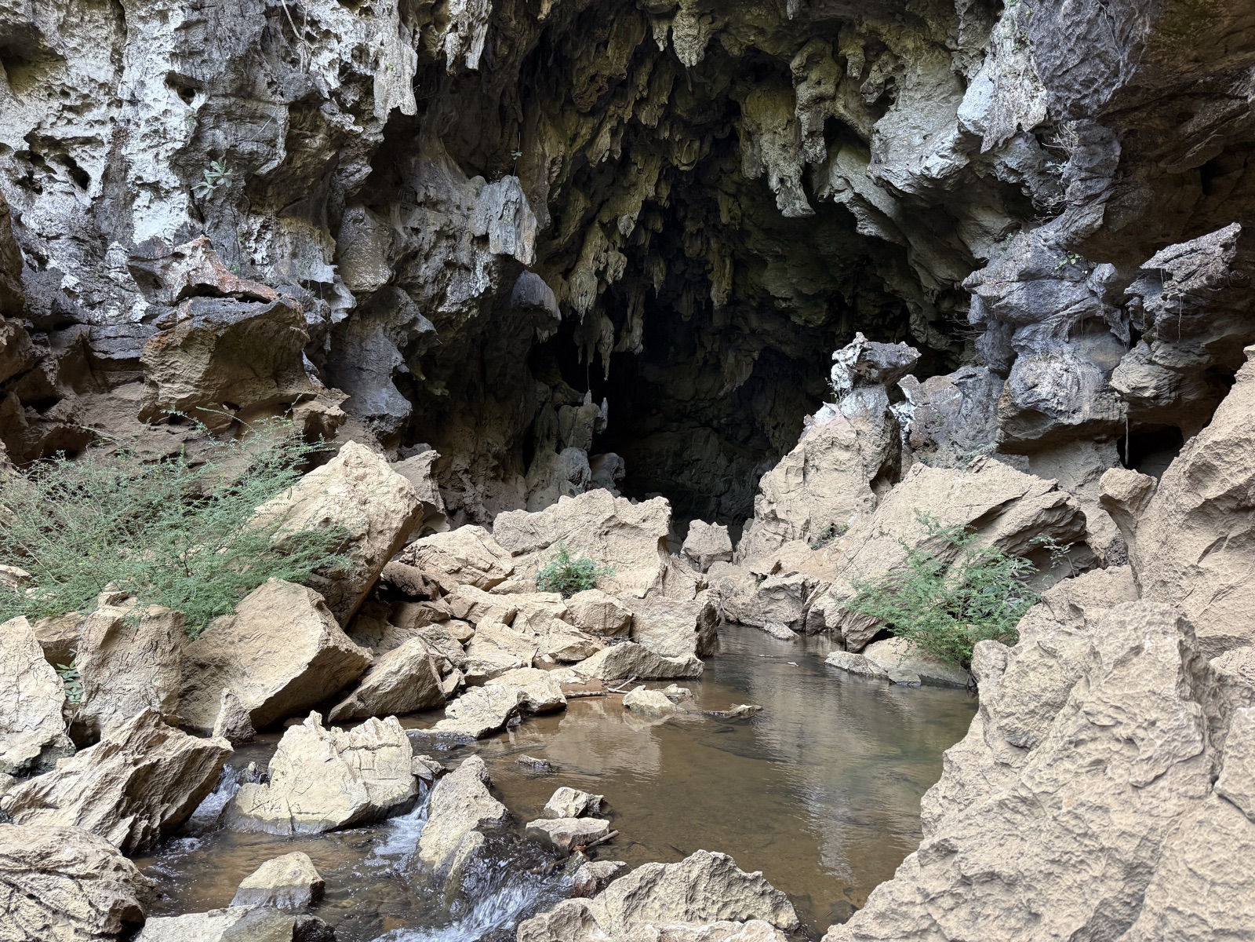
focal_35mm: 24
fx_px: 870
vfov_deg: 56.8
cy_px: 471
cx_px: 628
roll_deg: -2.4
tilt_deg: +4.6
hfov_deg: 71.6
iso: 200
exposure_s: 1/121
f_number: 1.78
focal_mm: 6.76
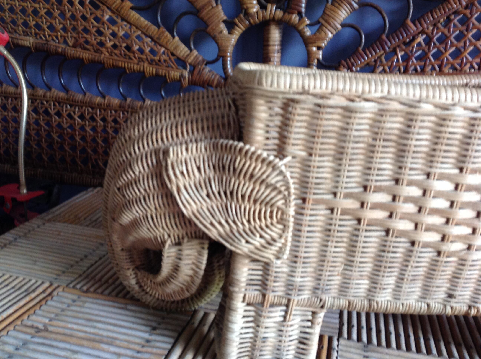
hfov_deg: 52.7
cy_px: 180
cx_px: 240
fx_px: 486
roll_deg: -2.9
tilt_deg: -15.7
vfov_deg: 40.6
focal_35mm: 35
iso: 125
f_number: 2.4
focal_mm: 4.28
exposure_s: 1/15
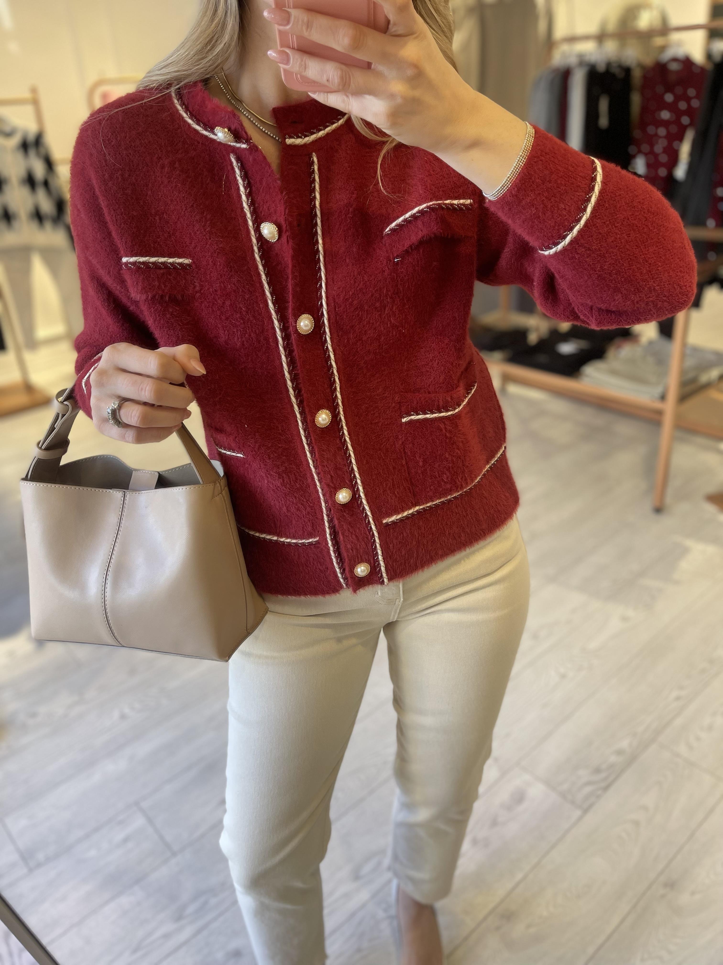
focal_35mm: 26
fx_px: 724
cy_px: 482
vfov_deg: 67.3
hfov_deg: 53.1
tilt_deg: -45.8
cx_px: 362
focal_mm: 5.1
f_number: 1.6
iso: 80
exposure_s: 1/100
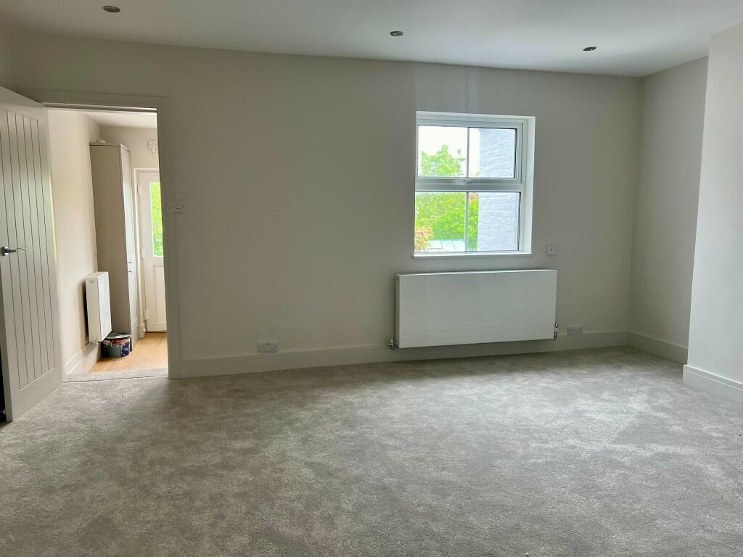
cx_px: 372
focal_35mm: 26
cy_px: 278
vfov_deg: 53.1
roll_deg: -0.5
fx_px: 558
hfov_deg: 67.3
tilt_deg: -7.2
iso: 80
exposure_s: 1/121
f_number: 1.5
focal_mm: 5.7
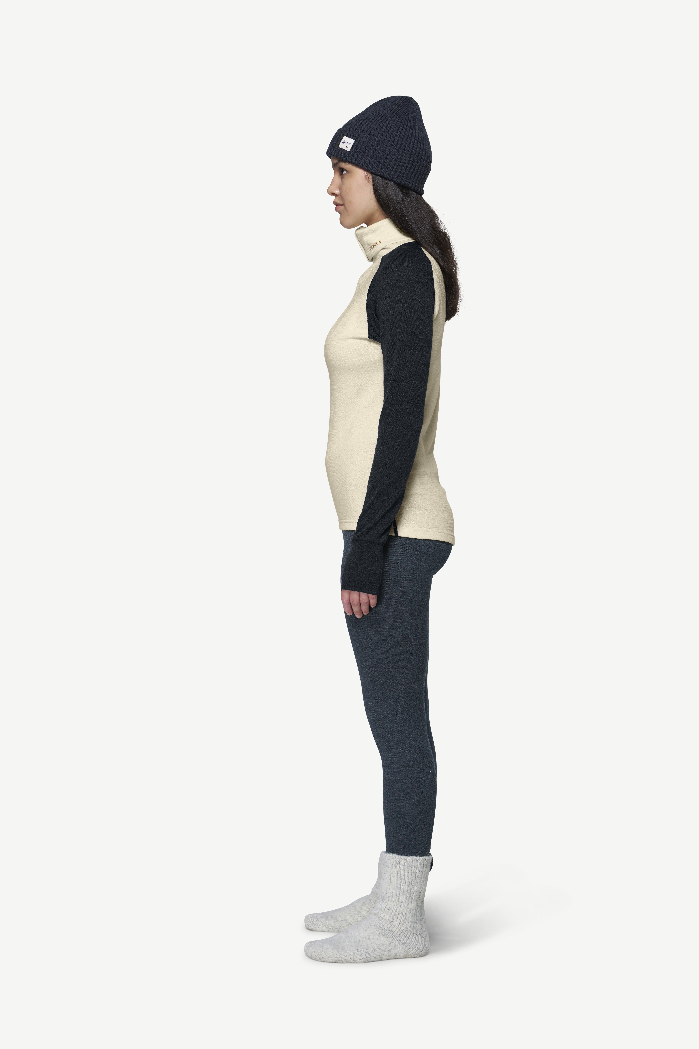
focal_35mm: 77
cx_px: 350
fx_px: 2242
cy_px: 524
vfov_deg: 26.3
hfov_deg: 17.7
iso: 100
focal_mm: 77
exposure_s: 1/50
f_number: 6.3
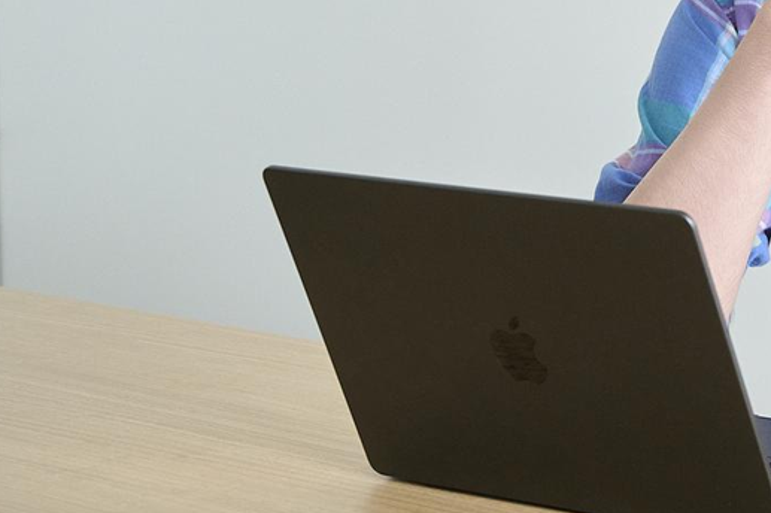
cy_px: -37
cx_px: 1042
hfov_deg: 14.9
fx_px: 2804
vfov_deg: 10.3
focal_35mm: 131
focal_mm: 47
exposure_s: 1/160
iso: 1600
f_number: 4.5
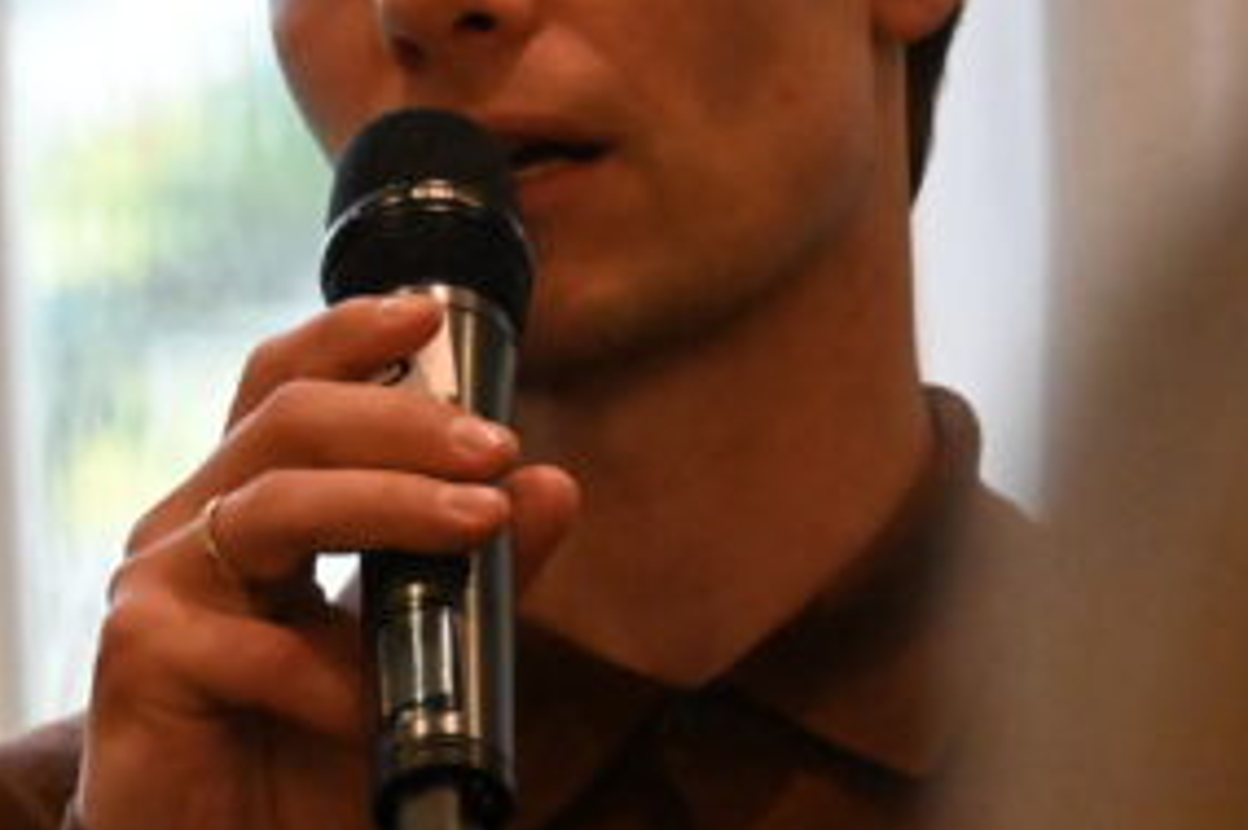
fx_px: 20233
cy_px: 296
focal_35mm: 584
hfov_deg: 3.5
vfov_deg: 2.4
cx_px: 378
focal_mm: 200
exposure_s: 1/640
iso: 20000
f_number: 6.3
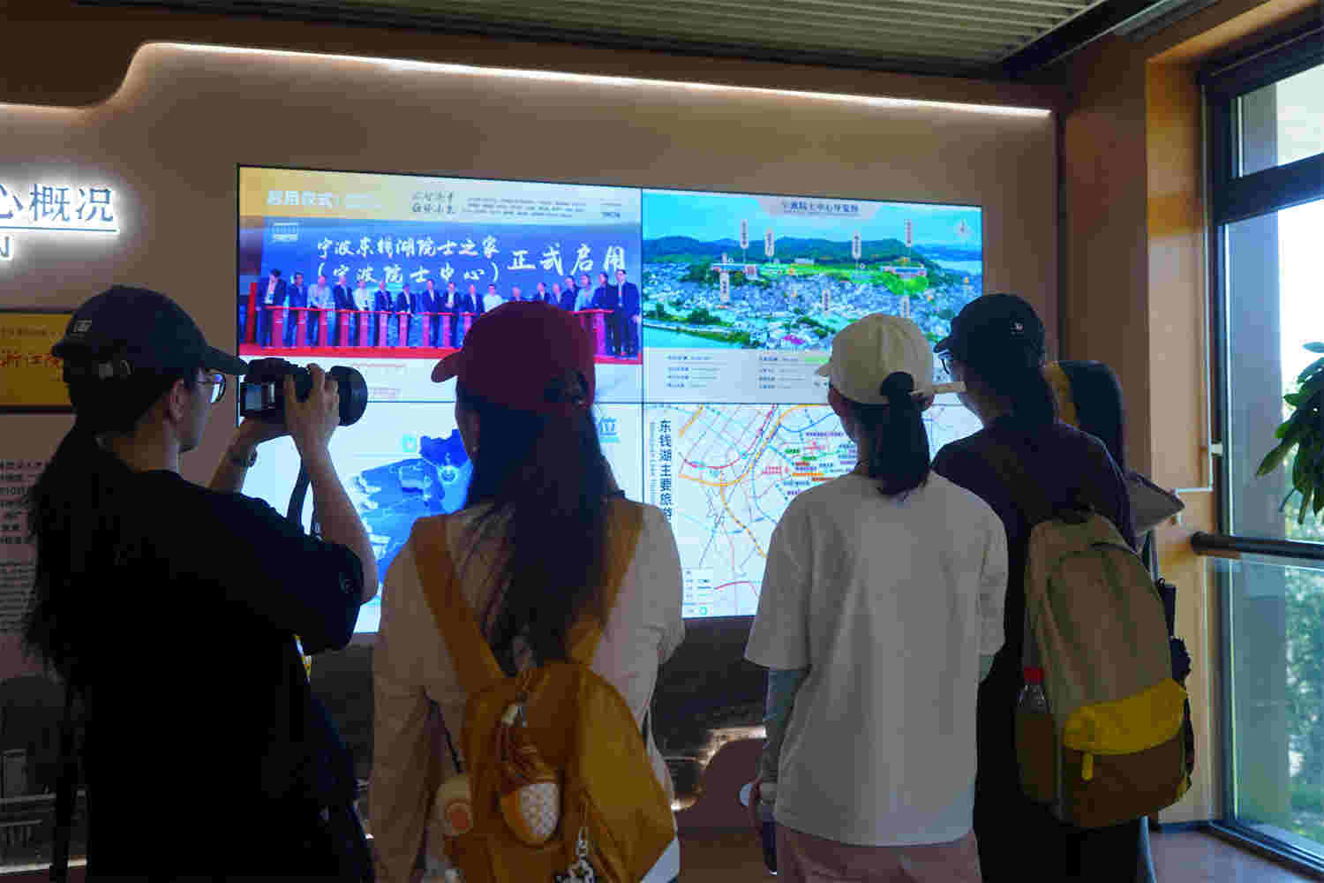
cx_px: 662
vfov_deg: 42.3
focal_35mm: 31
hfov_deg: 60.3
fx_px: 1140
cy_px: 442
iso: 160
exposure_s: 1/40
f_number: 4
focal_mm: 31
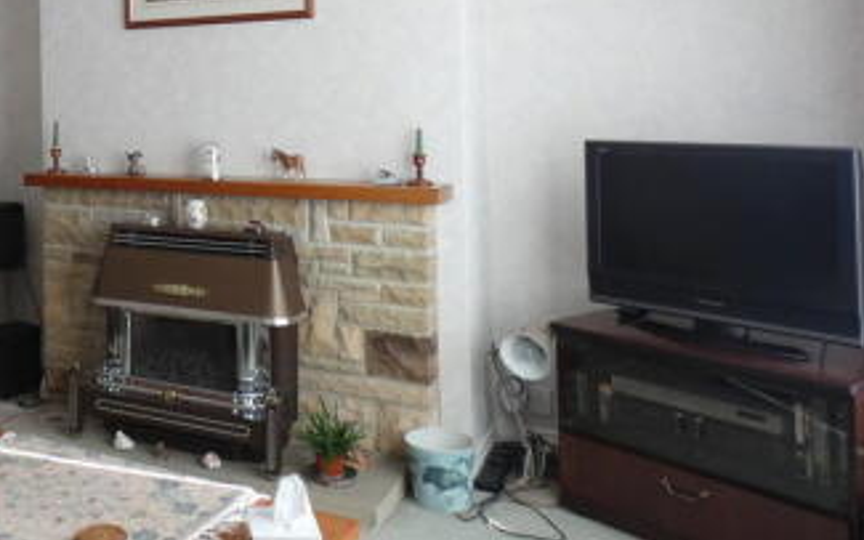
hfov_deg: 47.2
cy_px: 78
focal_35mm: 38
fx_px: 895
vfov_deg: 32.3
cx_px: 113
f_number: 3.2
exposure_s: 1/60
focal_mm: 3.6
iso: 250
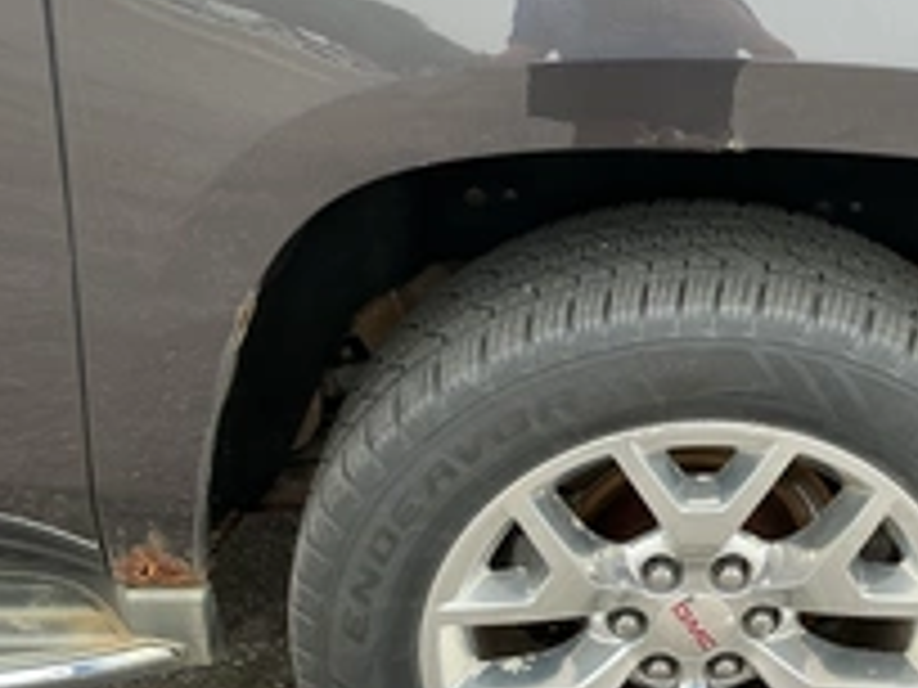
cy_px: 351
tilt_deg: -25.5
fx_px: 1459
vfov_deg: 26.6
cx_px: 716
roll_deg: -6.3
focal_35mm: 55
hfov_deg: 34.0
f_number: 1.8
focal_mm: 3
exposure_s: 1/259
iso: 25
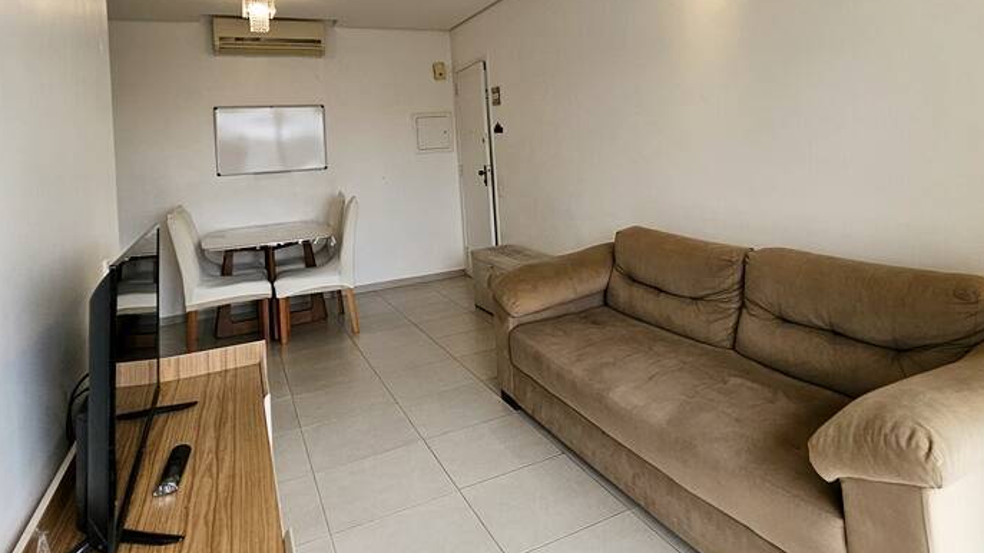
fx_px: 574
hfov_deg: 81.0
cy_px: 137
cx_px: 543
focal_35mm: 22
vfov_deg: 49.4
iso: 40
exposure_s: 1/60
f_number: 2.2
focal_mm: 1.7
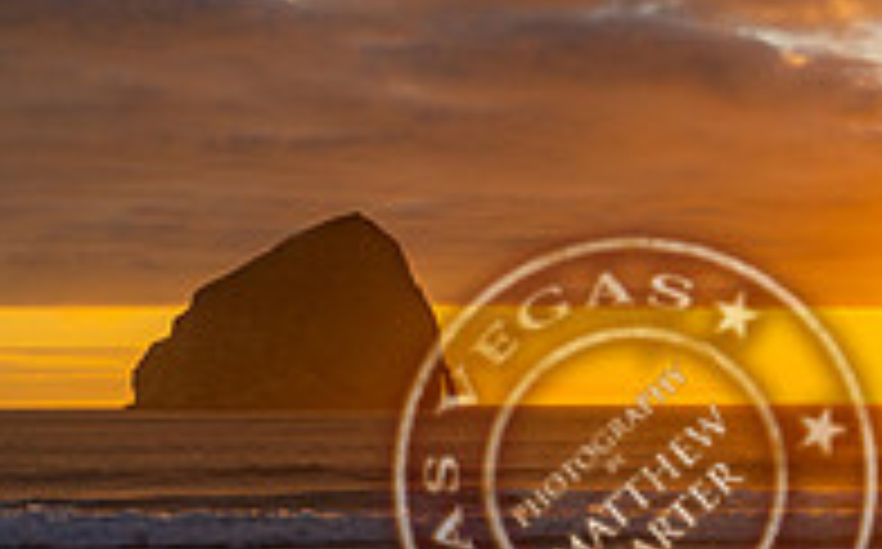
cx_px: 1164
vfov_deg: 14.0
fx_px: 2233
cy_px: 396
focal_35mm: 93
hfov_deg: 20.3
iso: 100
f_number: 18
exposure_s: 1/80
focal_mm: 30
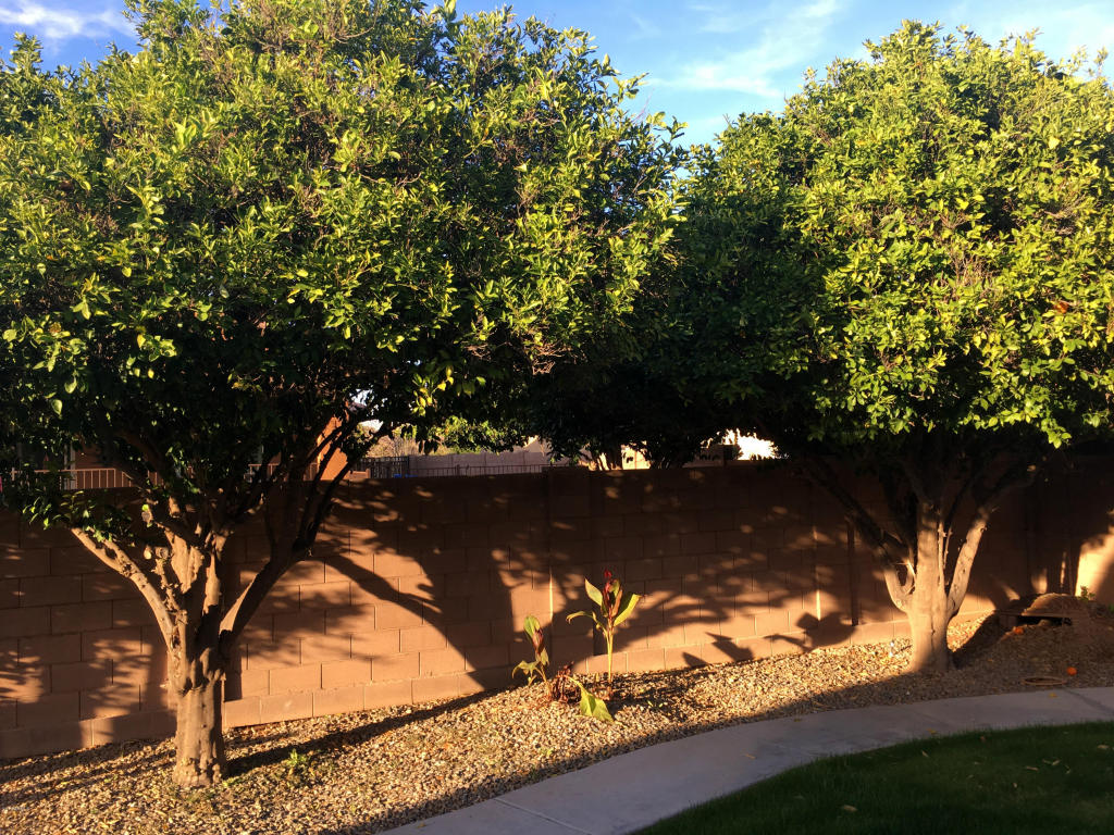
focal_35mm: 29
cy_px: 418
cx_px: 557
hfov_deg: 61.7
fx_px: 933
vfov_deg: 48.2
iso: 25
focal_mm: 4.15
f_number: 2.2
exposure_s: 1/265
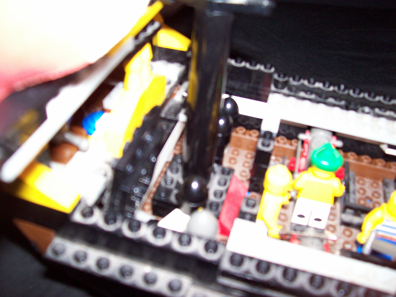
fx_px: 389
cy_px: 148
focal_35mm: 34
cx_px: 198
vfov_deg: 41.8
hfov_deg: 54.0
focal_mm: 5.6
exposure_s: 1/112
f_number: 2.7
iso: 140
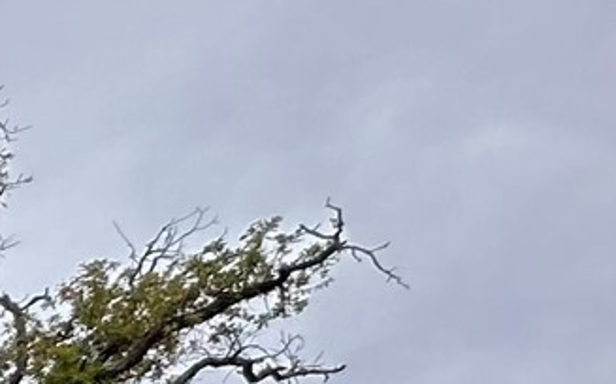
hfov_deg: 12.8
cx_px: -1064
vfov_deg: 11.6
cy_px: 911
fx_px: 1560
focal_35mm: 93
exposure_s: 1/1825
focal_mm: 2.22
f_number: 2.2
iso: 50
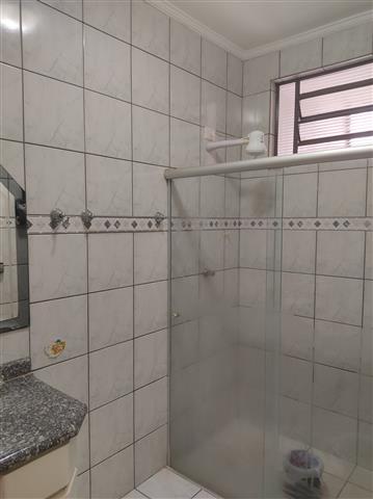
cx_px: 186
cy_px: 250
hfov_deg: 53.0
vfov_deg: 67.4
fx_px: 374
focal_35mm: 26
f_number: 1.79
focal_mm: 4.74
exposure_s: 1/30
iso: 520
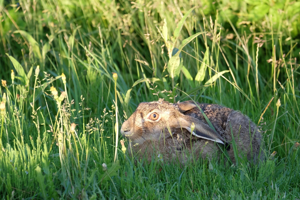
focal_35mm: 345
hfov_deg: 6.0
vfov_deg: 4.0
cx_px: 150
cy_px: 100
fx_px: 2875
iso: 400
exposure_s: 1/125
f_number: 6.7
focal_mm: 230
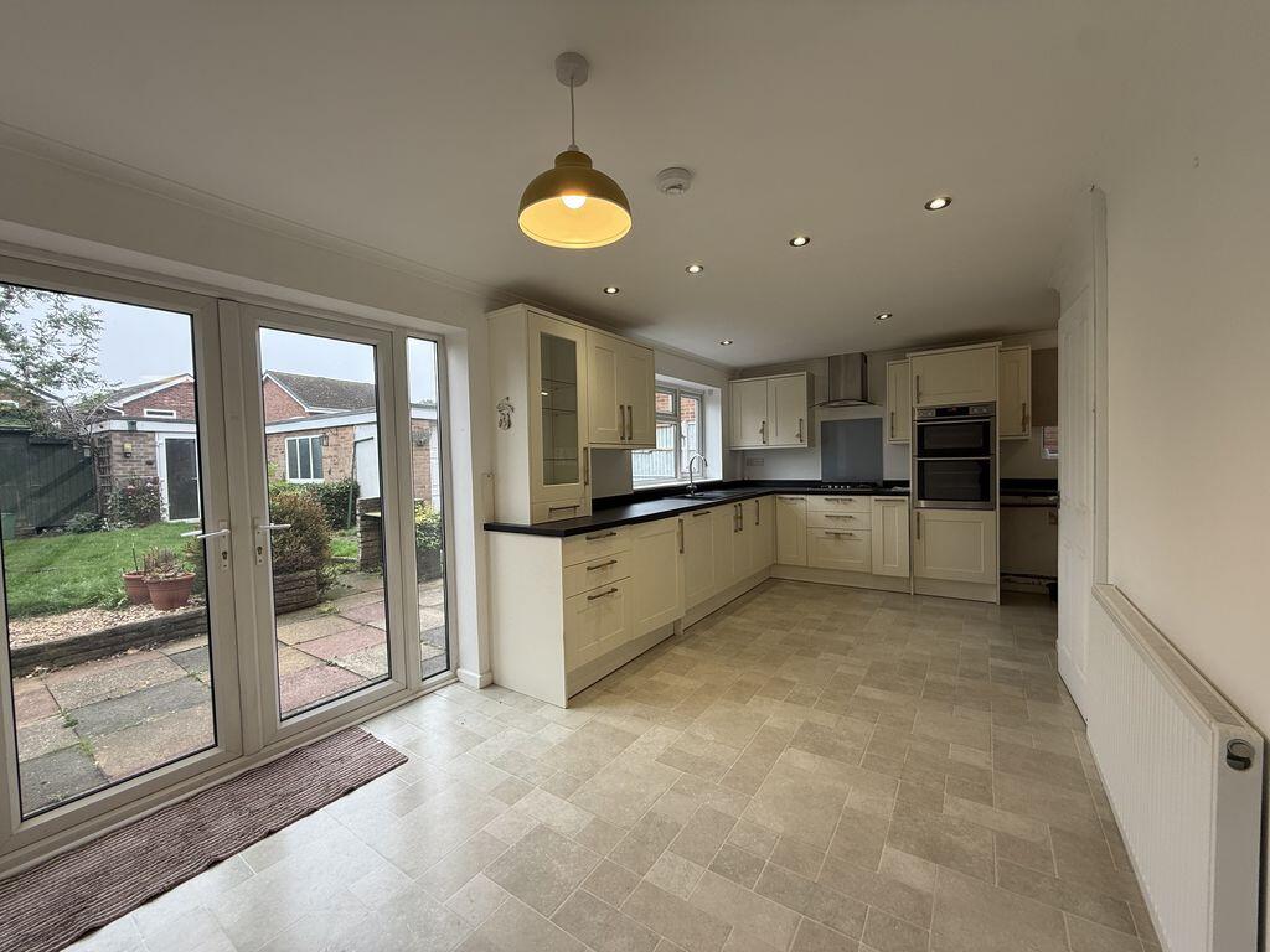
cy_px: 476
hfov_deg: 102.1
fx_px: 514
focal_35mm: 14
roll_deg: +1.0
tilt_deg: -1.8
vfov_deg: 85.7
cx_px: 635
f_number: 2.2
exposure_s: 1/137
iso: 64
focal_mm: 2.22
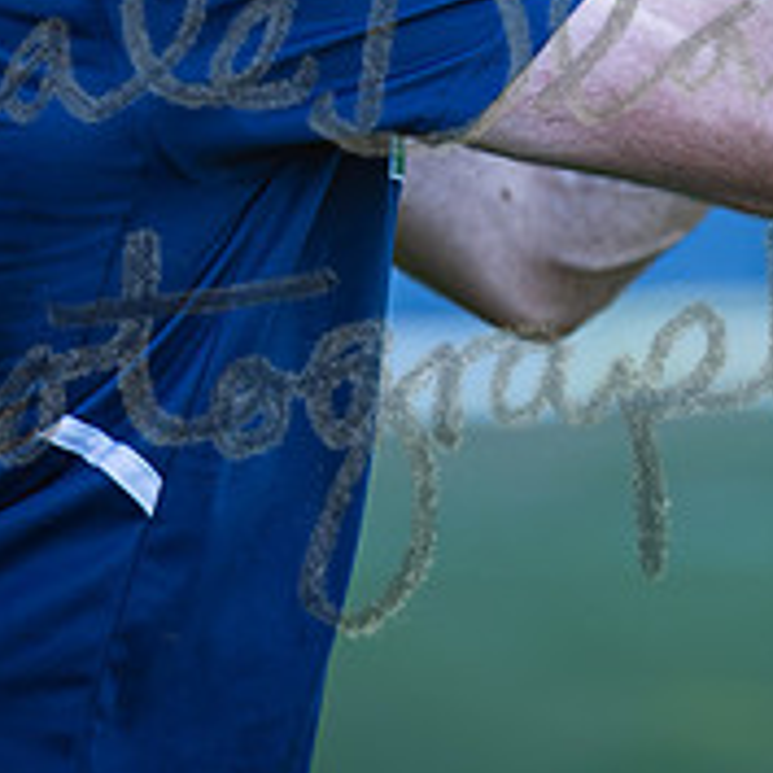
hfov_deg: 2.3
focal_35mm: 755
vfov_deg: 2.3
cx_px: 669
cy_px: -214
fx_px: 19075
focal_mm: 135
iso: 400
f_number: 1.8
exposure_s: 1/2000
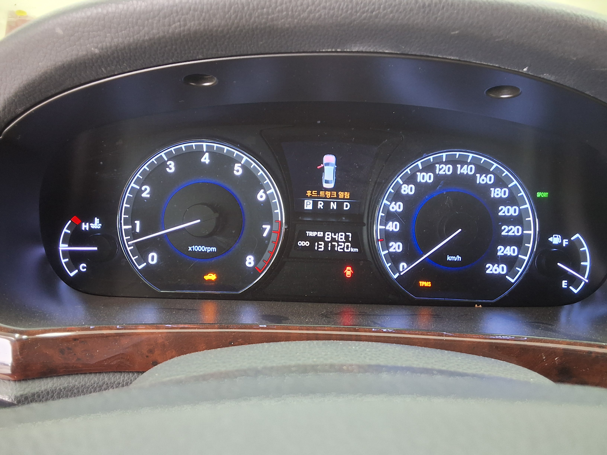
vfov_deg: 49.7
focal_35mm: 28
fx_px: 491
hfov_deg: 63.4
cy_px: 228
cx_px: 304
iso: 200
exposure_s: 1/24
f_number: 1.9
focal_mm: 2.91
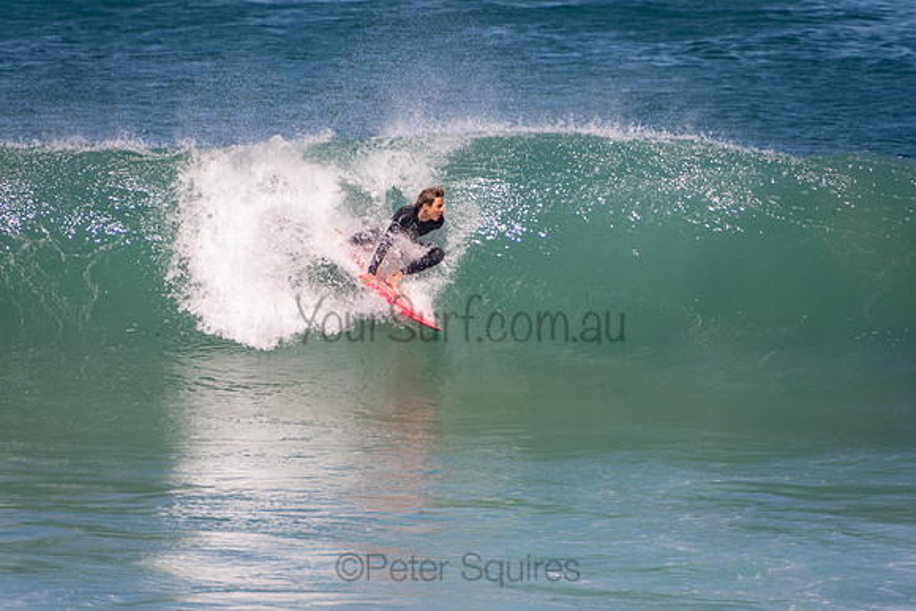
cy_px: 306
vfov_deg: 2.3
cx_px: 458
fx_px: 15270
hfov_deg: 3.4
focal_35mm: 600
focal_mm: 400
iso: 220
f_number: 5.6
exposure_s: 1/1250
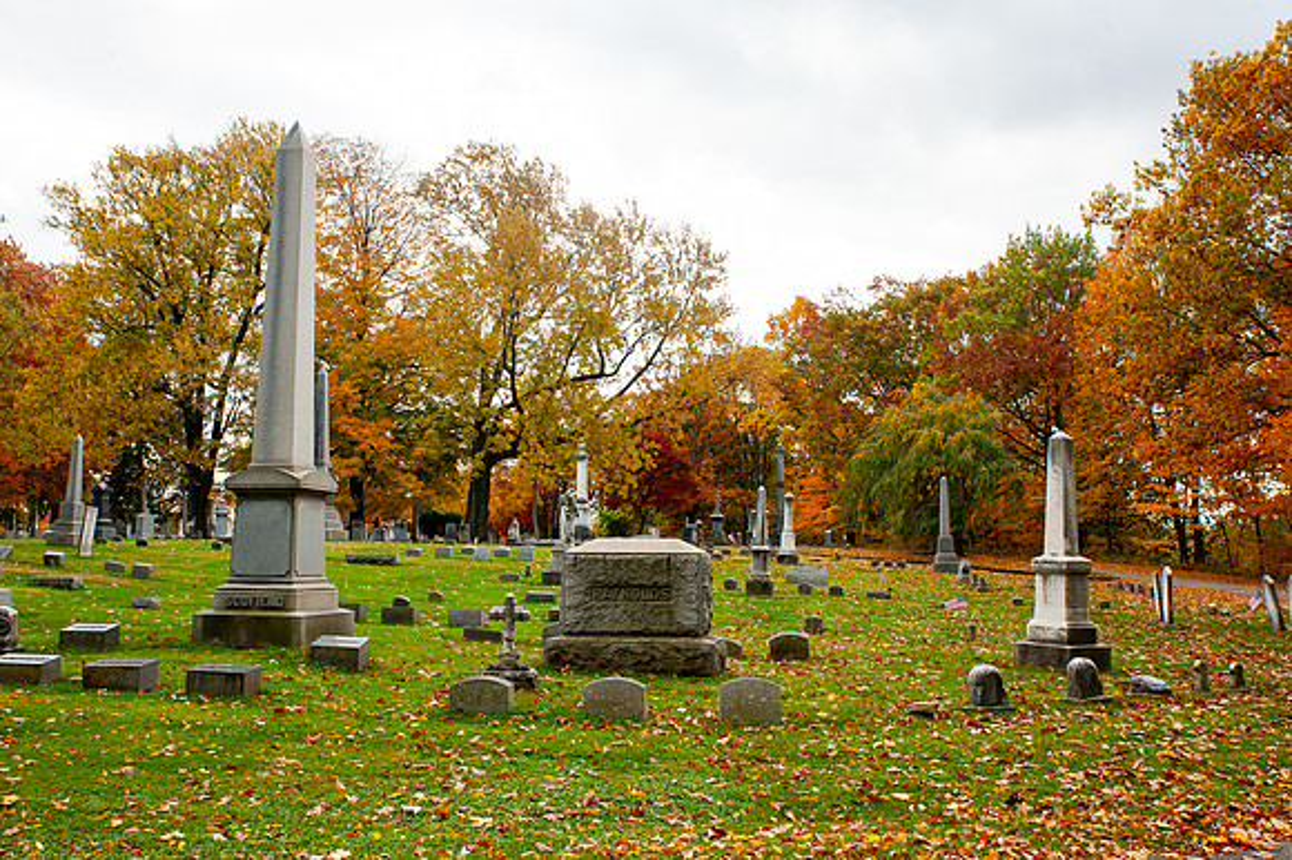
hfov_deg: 58.7
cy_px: 430
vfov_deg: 41.1
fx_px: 1148
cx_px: 646
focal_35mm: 32
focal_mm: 32
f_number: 11
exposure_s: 1/160
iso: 400
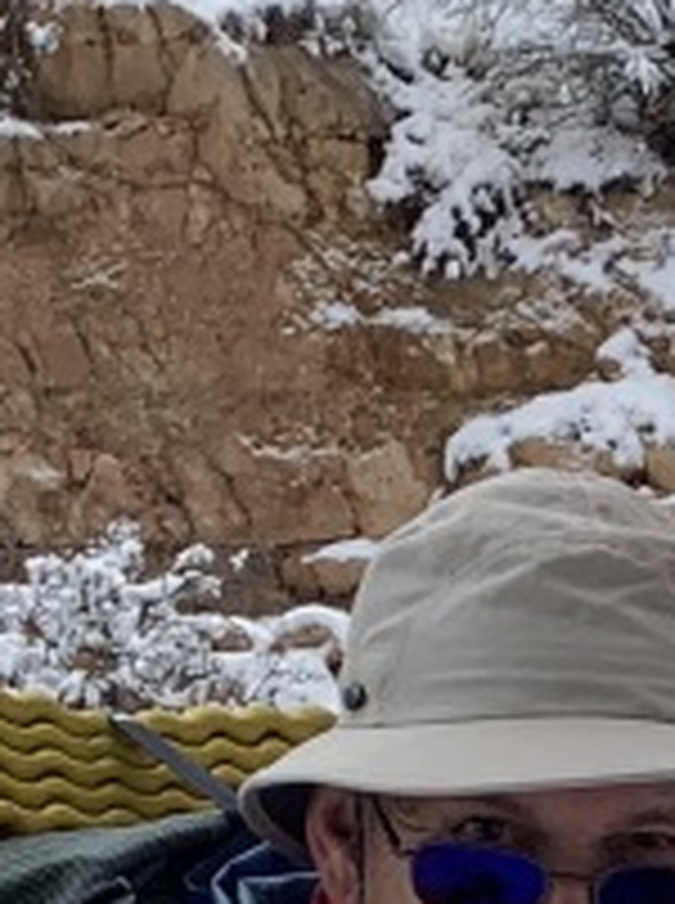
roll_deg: +4.4
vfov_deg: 10.4
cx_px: 1242
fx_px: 4617
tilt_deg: -6.7
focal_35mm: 177
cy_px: 1752
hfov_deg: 8.1
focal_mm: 4.25
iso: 25
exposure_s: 1/1427
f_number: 1.8
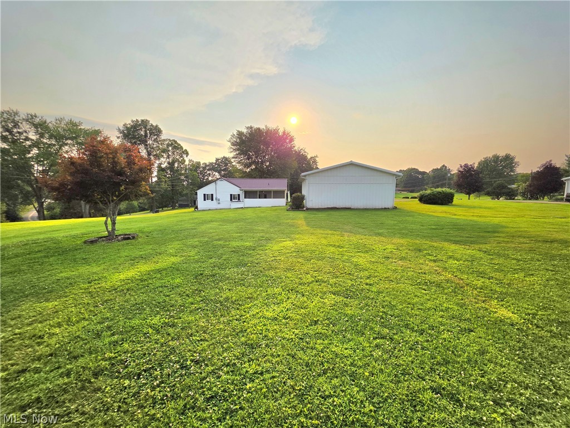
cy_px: 214
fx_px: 214
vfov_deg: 89.9
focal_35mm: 13
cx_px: 285
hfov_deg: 106.2
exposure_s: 1/5000
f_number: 1.9
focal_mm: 2.2
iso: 40
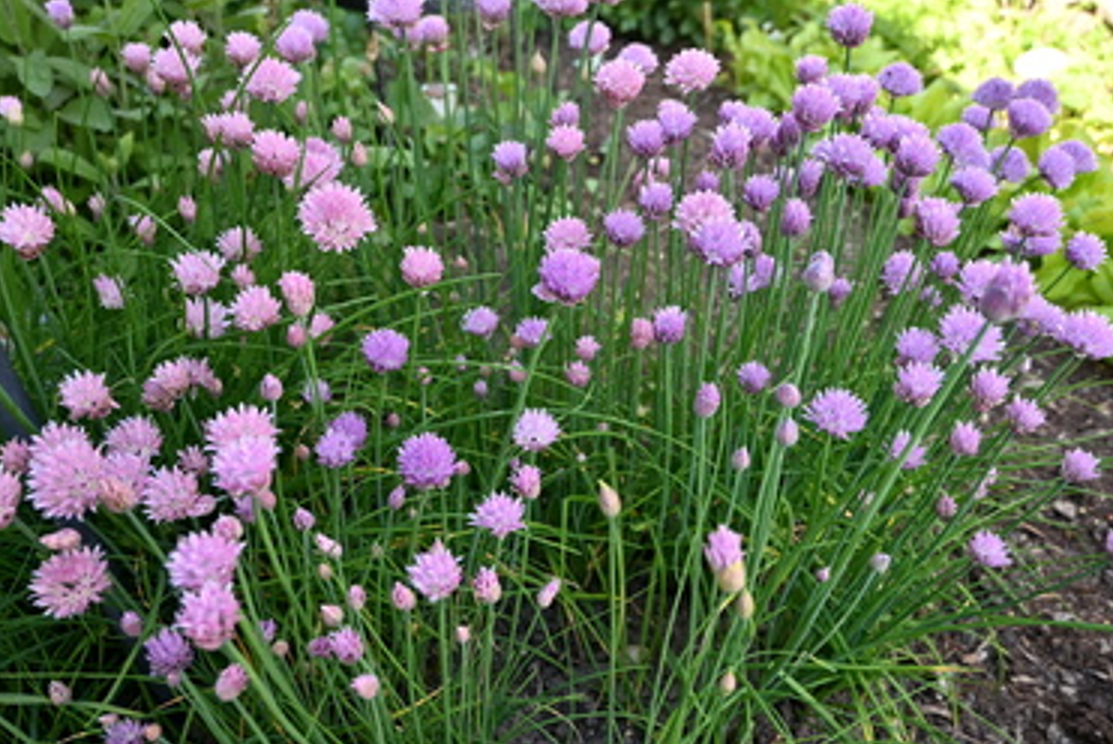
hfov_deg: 64.9
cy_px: 376
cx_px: 576
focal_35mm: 28
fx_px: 875
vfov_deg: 46.1
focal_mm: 17.5
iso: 250
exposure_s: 1/250
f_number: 4
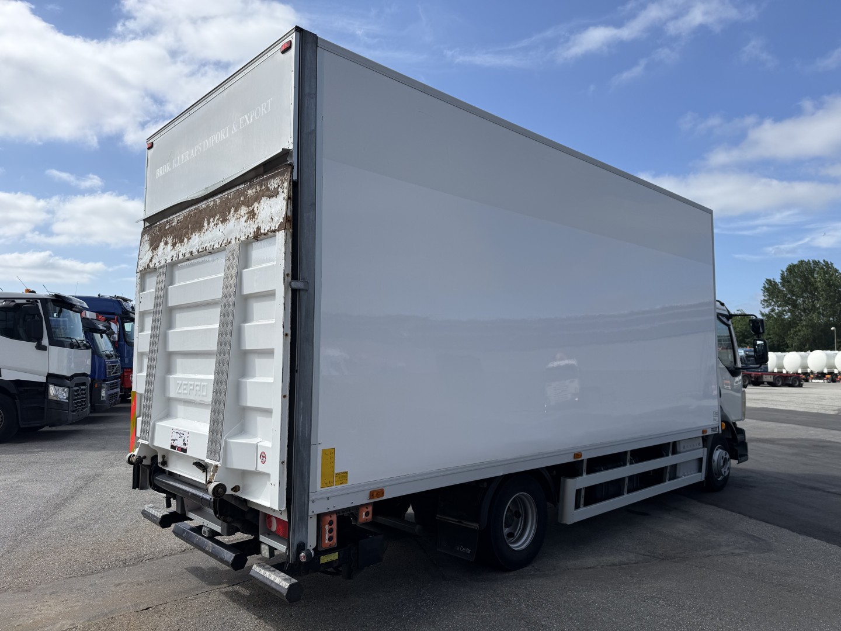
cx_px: 420
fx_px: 583
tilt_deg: +4.8
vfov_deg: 56.8
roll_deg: -0.6
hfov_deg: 71.6
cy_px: 316
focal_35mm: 24
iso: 80
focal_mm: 6.76
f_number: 1.78
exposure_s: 1/5714
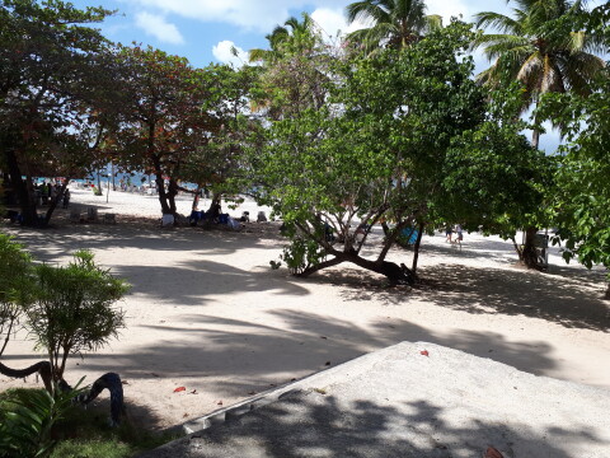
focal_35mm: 27
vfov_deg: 51.4
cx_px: 305
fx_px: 476
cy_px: 229
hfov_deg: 65.3
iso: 40
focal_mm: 3.6
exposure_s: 1/1211
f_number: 1.9
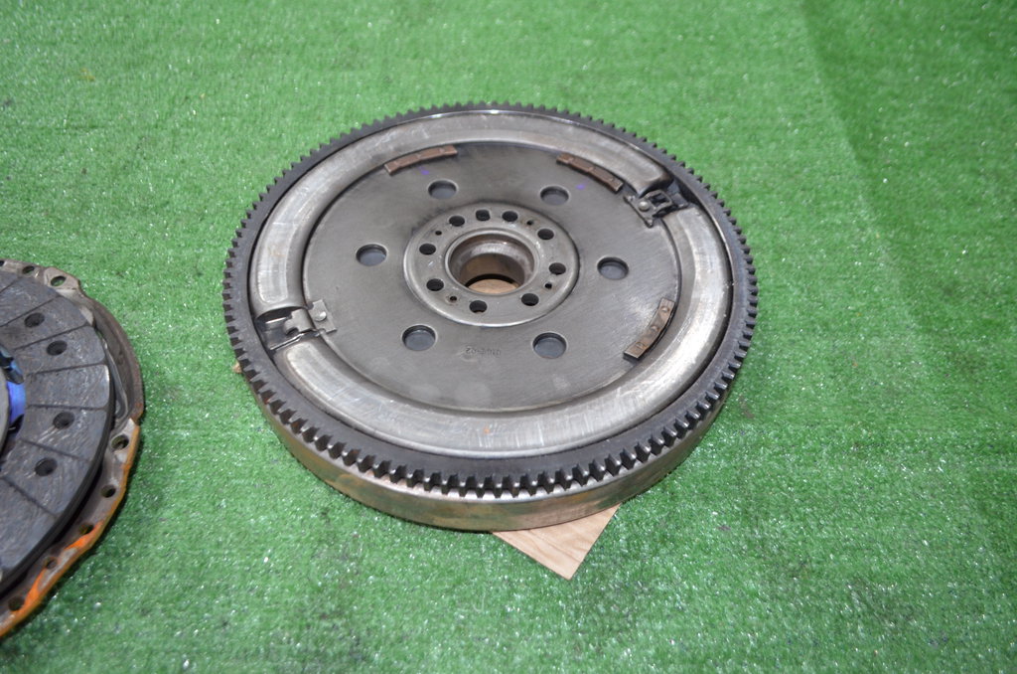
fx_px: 846
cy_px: 337
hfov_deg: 62.0
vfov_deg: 43.4
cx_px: 508
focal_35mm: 30
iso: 1000
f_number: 3.8
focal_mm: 20
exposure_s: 1/60
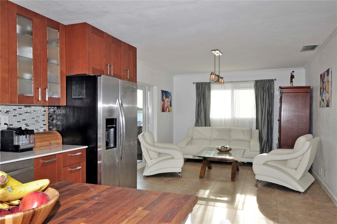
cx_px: 168
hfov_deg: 64.6
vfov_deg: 45.5
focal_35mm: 28
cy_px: 112
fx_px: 266
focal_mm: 19
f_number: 18
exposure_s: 1/60
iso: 400
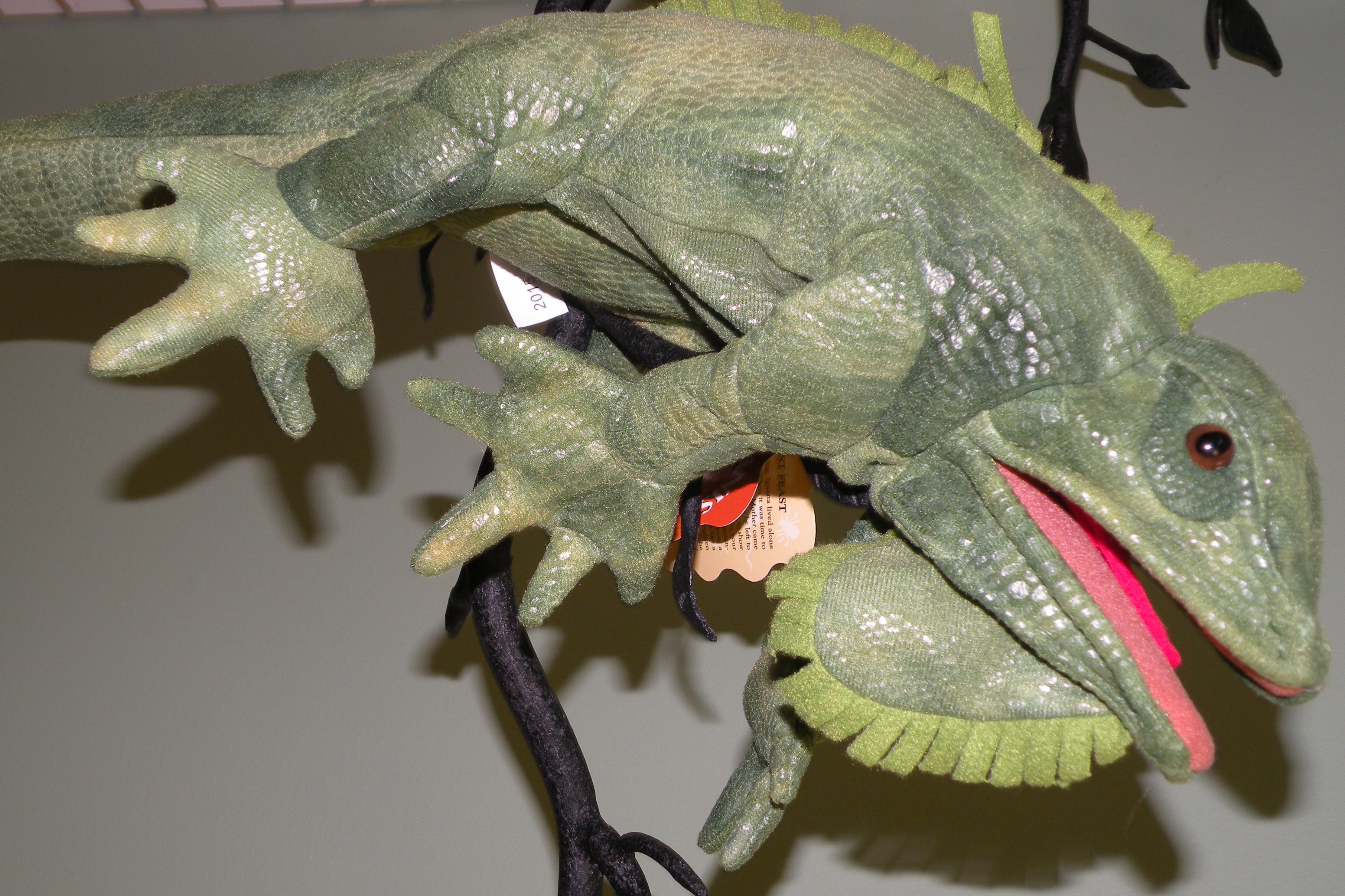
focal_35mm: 44
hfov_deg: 44.5
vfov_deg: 30.5
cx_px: 672
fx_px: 1644
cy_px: 452
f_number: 3.2
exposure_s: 1/30
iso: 64
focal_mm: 7.4
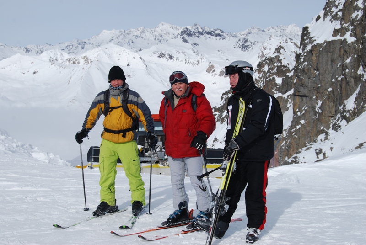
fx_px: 535
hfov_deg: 37.8
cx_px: 183
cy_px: 122
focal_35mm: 52
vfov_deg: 25.8
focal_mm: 35
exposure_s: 1/320
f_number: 9
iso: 100
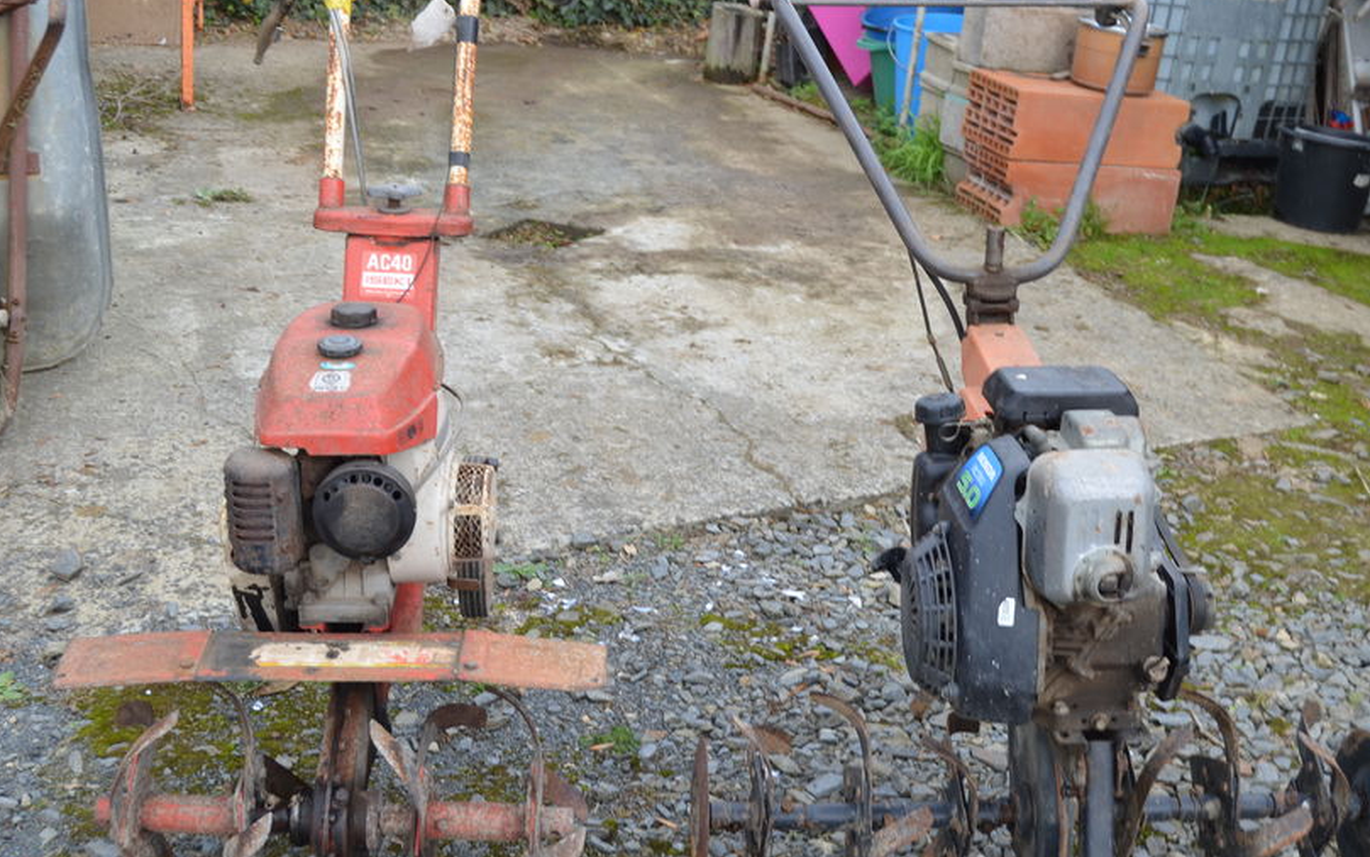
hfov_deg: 41.0
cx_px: 755
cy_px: 376
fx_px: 1830
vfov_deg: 26.3
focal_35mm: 49
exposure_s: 1/60
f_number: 5.6
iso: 100
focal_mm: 26
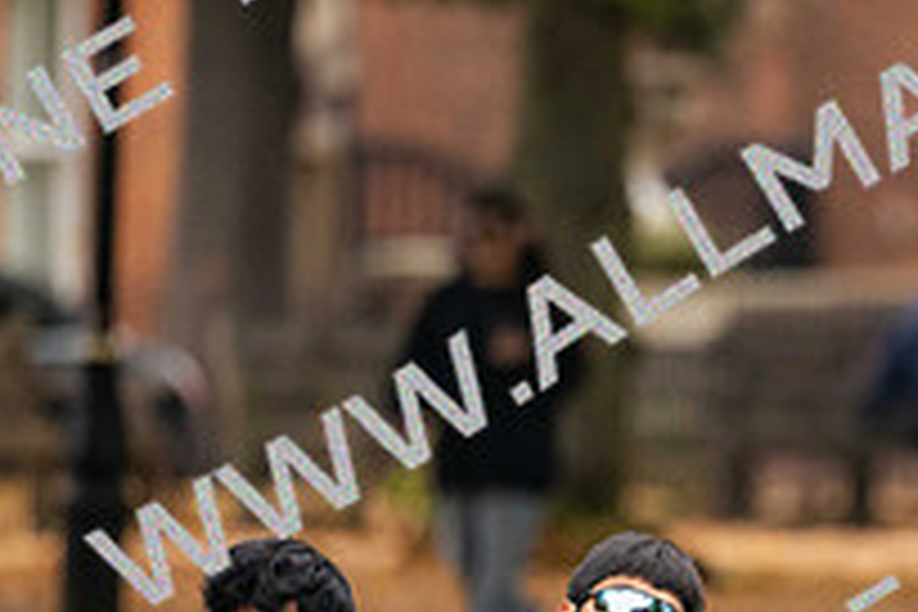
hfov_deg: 1.8
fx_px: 28991
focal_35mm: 1137
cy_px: 619
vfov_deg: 1.2
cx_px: 644
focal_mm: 400
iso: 2800
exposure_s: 1/2500
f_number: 4.5
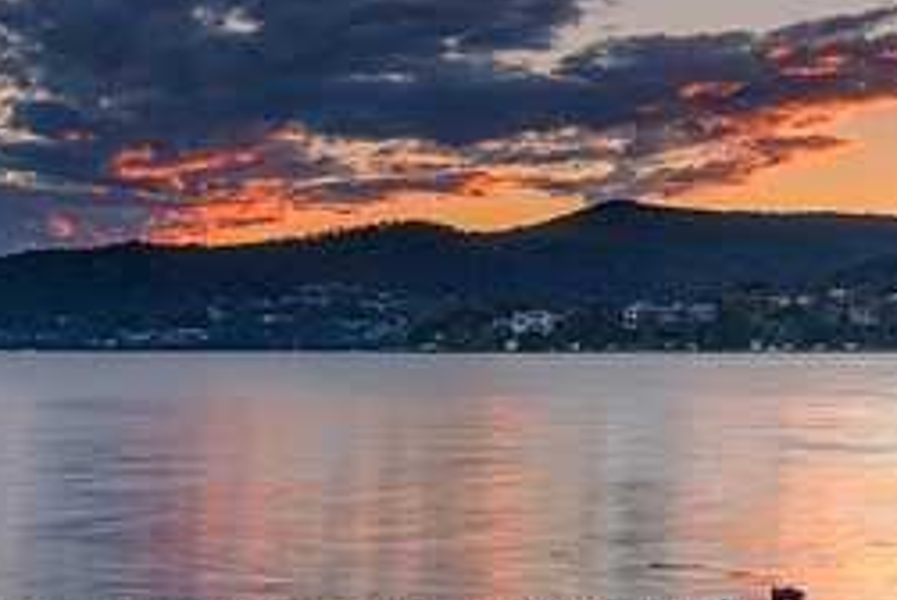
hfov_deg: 22.8
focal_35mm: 89
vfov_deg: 15.4
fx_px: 2220
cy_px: 373
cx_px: 386
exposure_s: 2.5
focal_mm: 38
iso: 31
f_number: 9
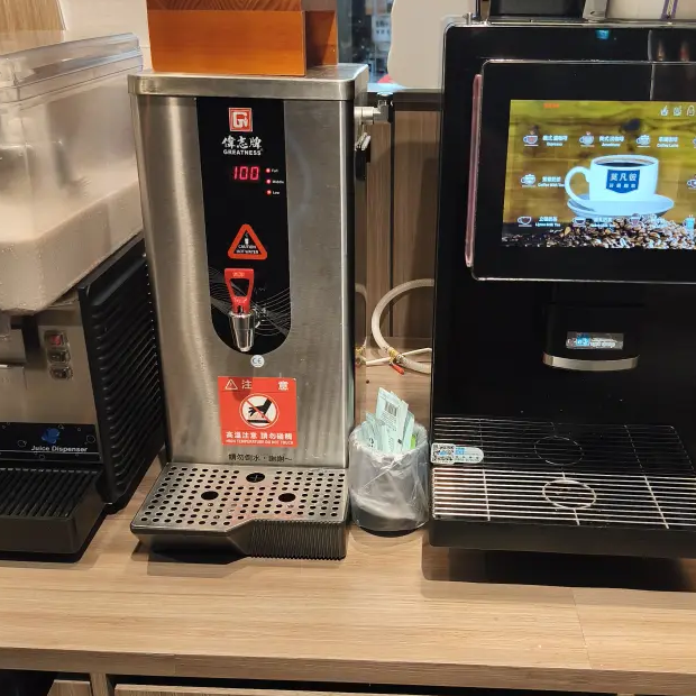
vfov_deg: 47.2
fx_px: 796
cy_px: 347
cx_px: 388
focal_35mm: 35
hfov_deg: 47.1
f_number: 1.65
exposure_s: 1/60
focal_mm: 6.18
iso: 320
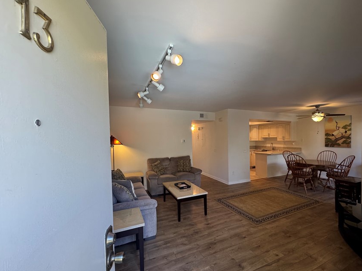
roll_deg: +0.6
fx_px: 178
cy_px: 142
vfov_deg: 74.7
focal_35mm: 17
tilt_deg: -1.8
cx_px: 210
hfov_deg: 90.3
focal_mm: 2.22
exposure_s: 1/120
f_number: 2.2
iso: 250
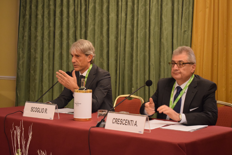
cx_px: 116
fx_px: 445
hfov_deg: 29.2
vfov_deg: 19.7
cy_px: 78
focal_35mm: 69
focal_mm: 46
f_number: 5.3
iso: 3600
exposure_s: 1/60
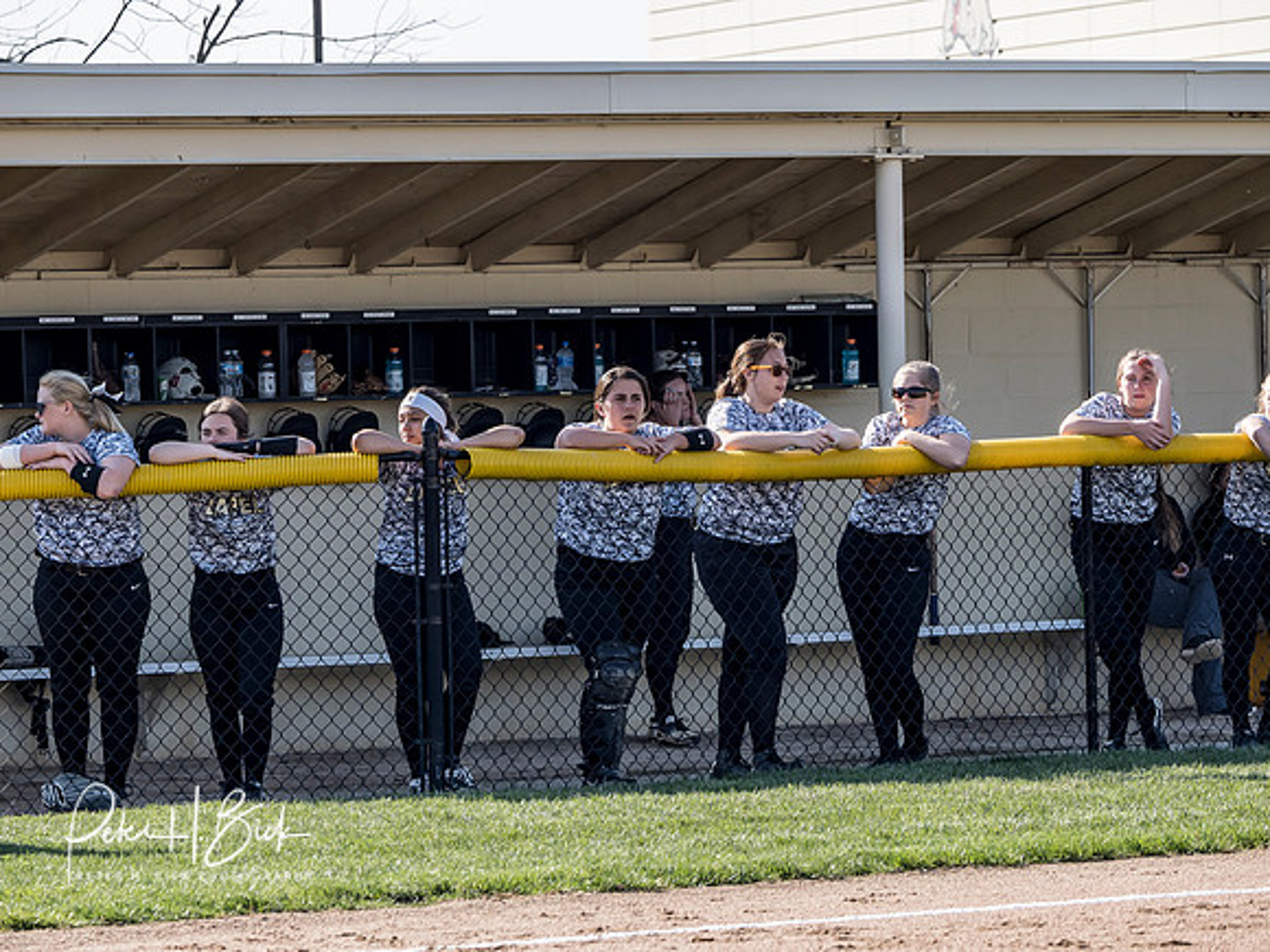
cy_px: 476
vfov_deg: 6.1
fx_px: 8952
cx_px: 635
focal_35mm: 244
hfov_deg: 8.1
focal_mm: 122
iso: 400
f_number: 6.3
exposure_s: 1/800
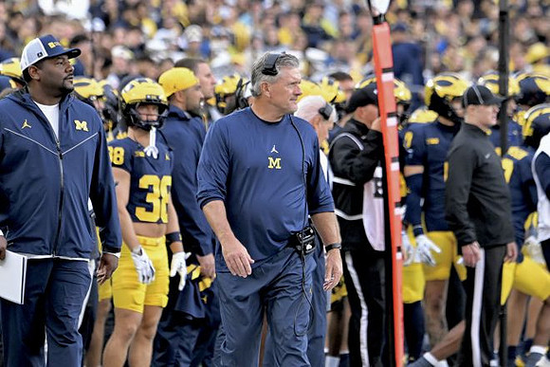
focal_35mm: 450
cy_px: 184
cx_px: 275
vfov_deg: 3.1
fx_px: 6876
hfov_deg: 4.6
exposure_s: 1/640
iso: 2500
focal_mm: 300
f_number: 5.6
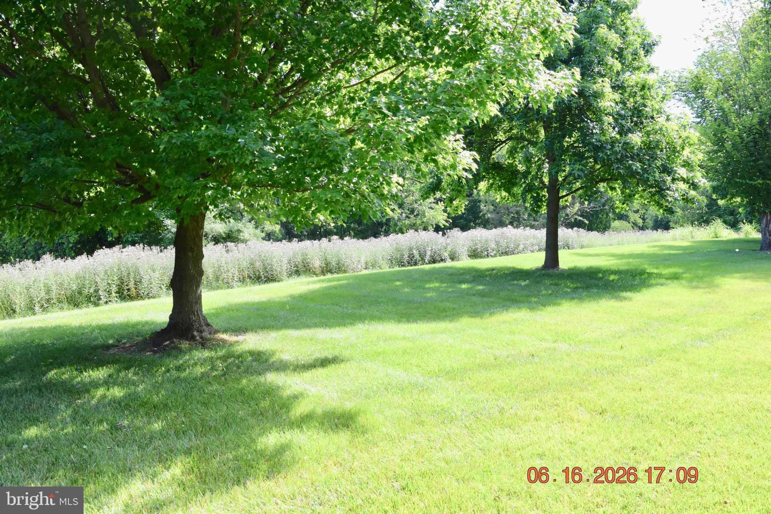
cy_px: 257
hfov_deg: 57.2
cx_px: 386
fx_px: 707
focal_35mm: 33
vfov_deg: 40.0
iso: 400
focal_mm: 22
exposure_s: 1/250
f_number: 8
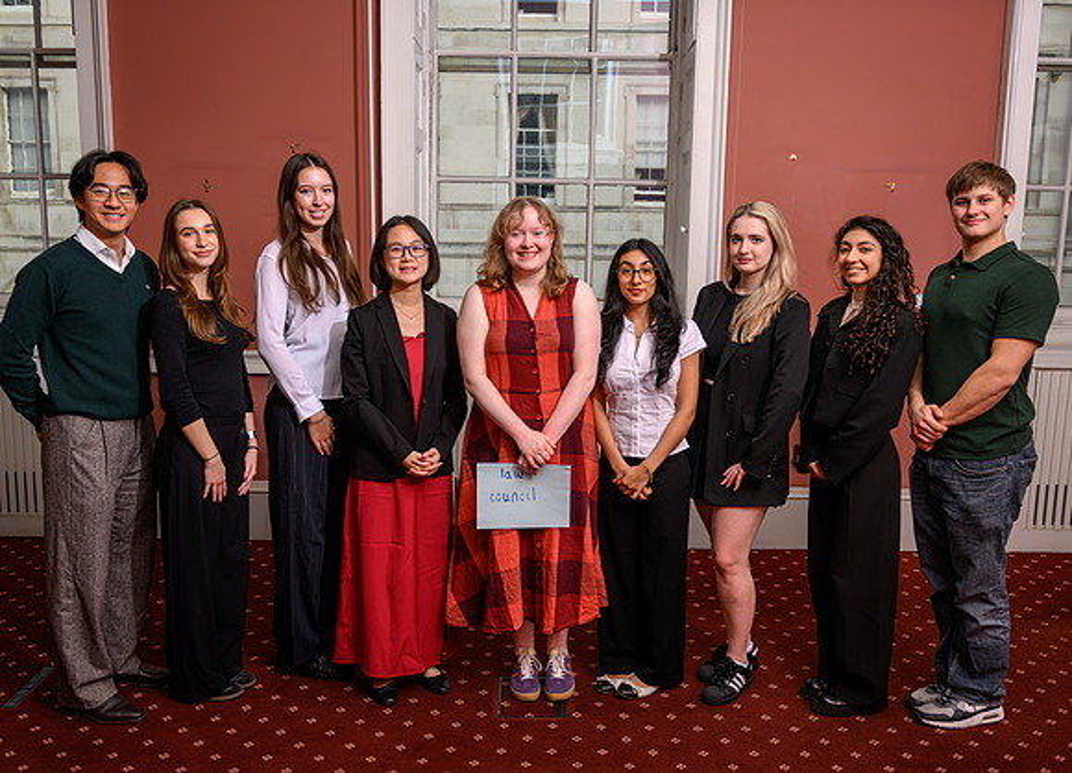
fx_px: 1046
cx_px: 536
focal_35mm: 34
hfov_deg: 54.3
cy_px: 386
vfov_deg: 40.6
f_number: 4.5
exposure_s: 1/200
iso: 50
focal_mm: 31.5
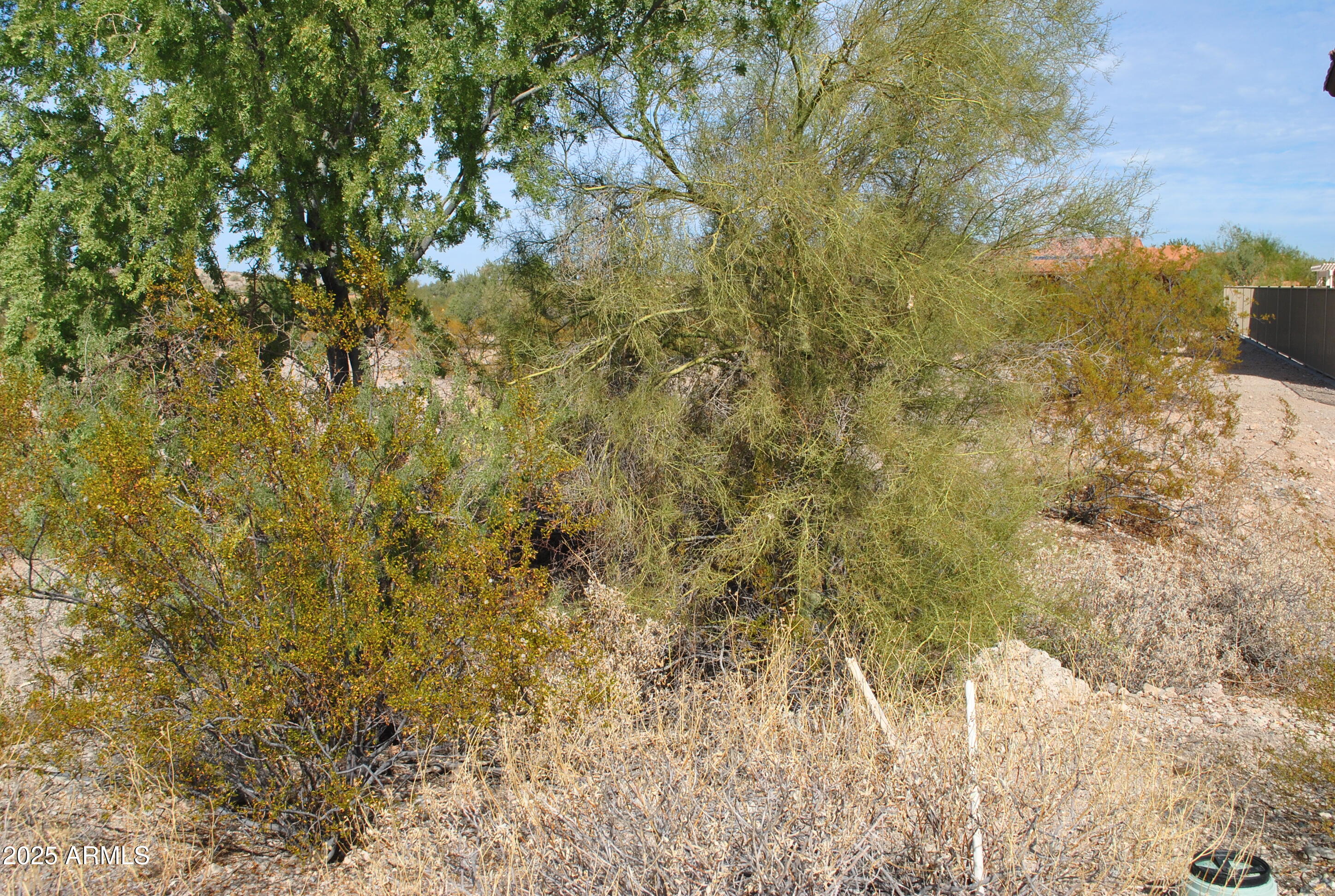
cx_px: 668
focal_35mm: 36
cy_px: 448
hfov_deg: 53.0
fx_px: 1338
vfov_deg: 37.0
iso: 140
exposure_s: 1/250
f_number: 10
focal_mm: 24
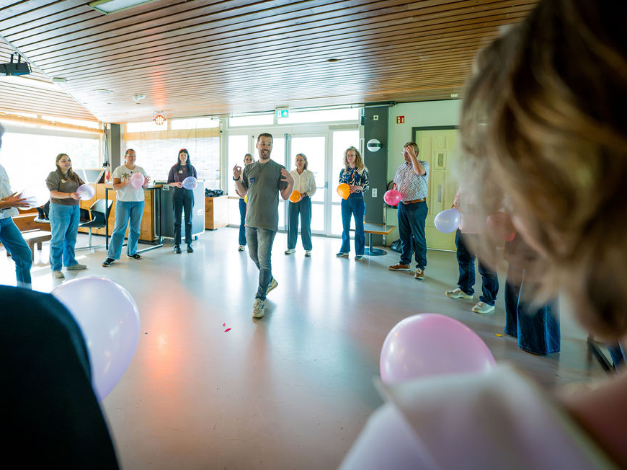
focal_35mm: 19
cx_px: 267
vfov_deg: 67.7
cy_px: 179
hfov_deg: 84.1
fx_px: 344
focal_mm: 14
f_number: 2.8
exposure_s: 1/400
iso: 2500
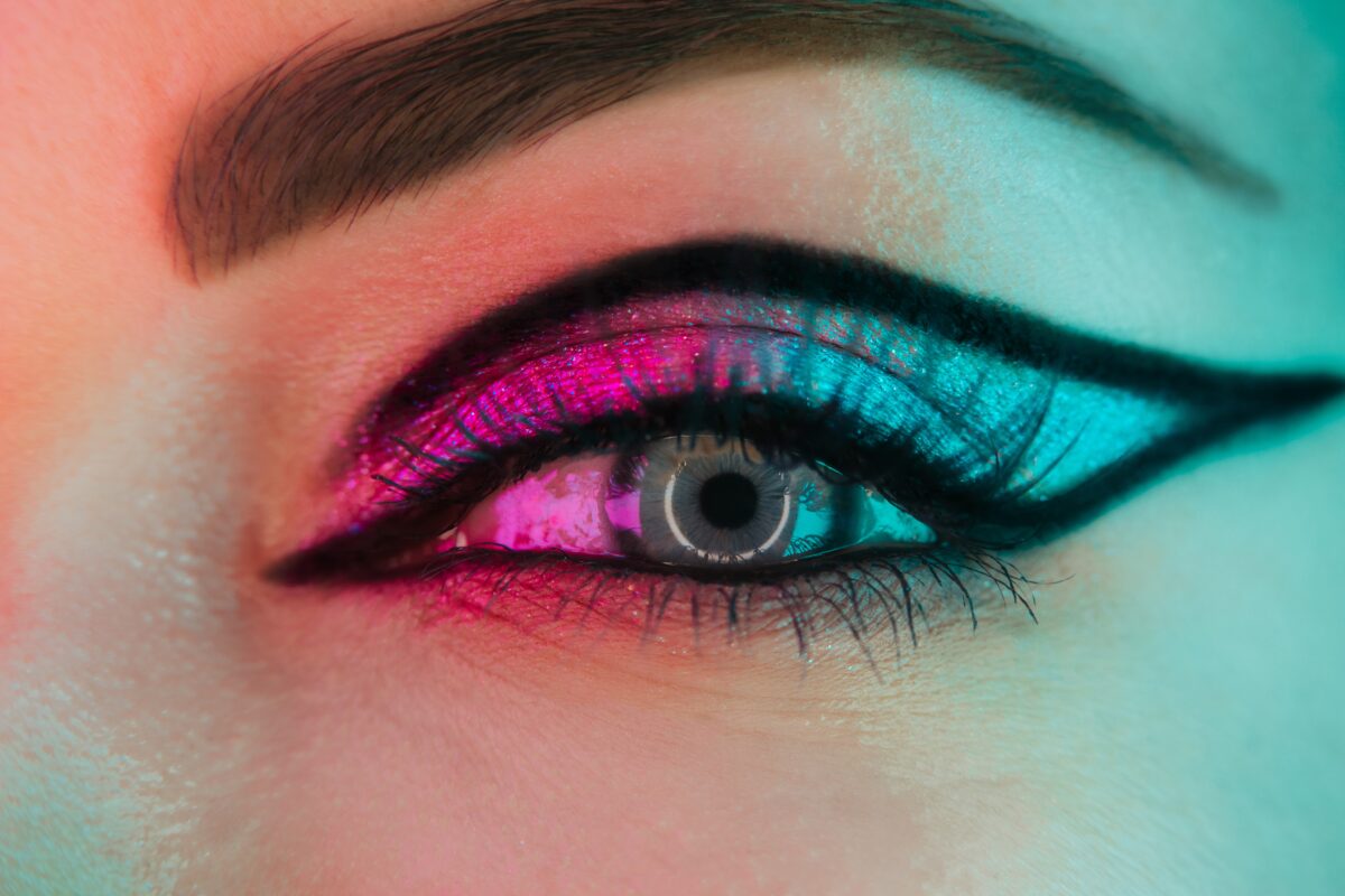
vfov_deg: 15.2
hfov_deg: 22.6
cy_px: 448
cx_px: 672
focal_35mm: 90
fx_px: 3362
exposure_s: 1/160
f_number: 5
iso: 640
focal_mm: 90
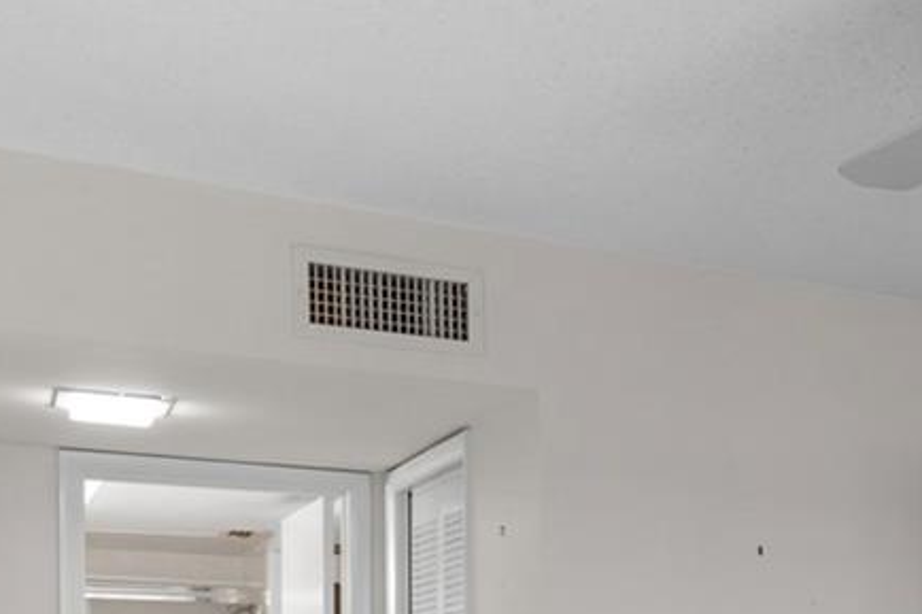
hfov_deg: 30.6
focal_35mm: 59
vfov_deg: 21.6
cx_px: 994
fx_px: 1510
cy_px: 701
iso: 250
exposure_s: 1
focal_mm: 16
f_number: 9
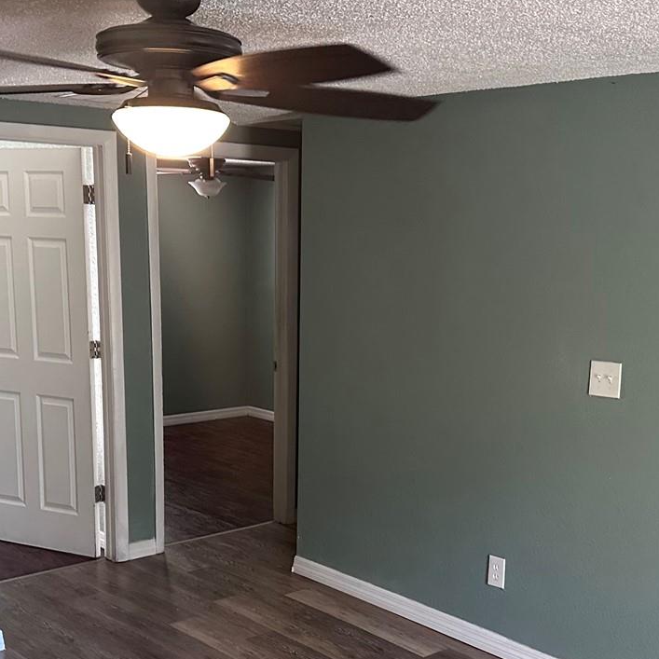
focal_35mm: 48
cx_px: 357
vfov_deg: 35.0
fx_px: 1034
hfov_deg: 35.3
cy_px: 449
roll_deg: -0.8
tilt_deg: -11.1
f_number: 1.78
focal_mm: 6.86
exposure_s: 1/60
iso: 500
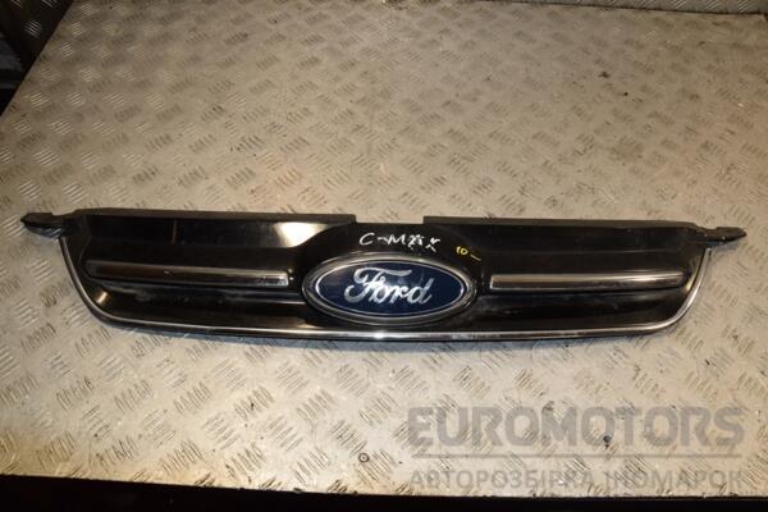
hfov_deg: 67.4
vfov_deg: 47.9
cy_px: 256
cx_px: 384
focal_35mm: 27
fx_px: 576
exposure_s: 1/200
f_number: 11
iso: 800
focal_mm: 18
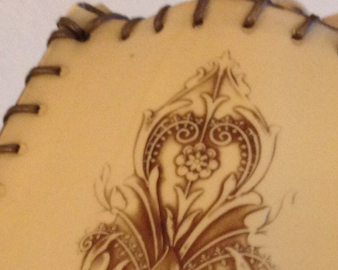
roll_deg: -1.9
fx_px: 940
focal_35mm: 94
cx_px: 190
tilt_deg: -29.4
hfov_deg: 20.4
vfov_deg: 16.0
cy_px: 279
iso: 320
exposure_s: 1/17
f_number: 2.4
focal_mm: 4.28
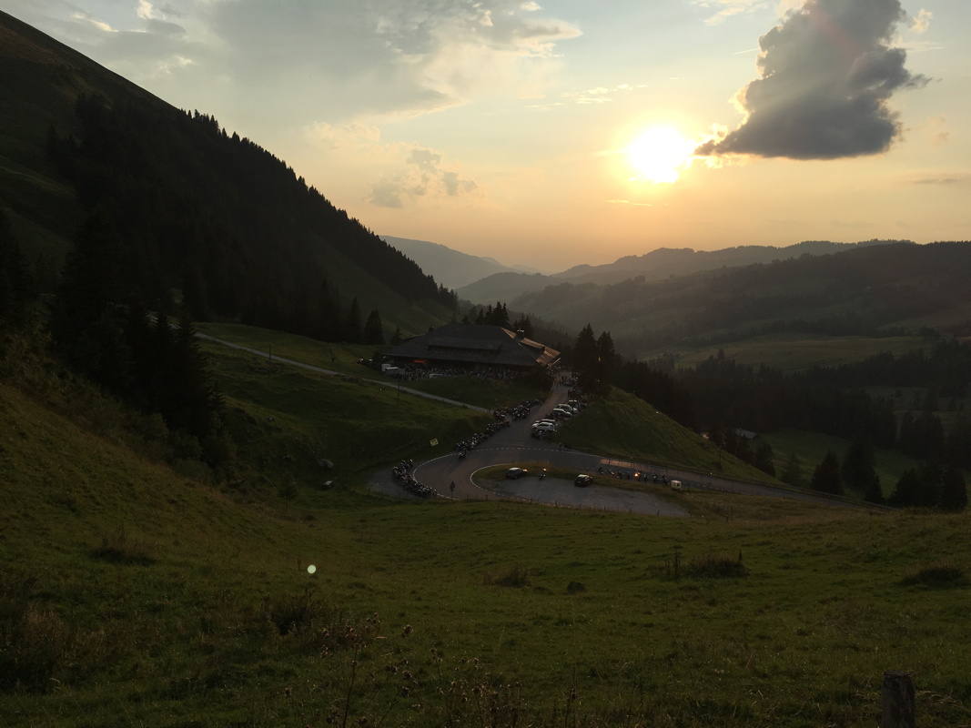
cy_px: 364
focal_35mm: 29
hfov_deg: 61.7
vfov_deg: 48.2
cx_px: 486
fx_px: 813
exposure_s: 1/2262
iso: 25
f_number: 2.2
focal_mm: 4.15
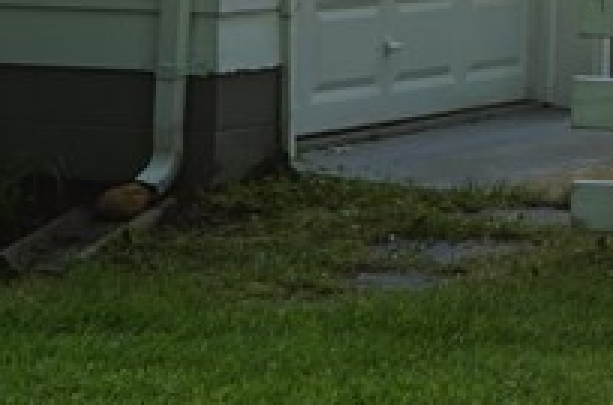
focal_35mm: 208
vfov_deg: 6.4
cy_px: -321
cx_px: 1088
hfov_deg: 9.5
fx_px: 3534
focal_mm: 26
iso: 100
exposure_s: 1/60
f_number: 6.3
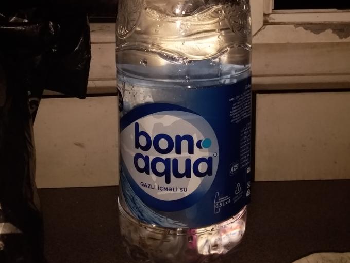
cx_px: 177
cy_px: 52
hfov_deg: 44.8
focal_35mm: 42
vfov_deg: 33.3
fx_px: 425
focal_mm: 3.3
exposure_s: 1/100
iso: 50
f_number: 2.2
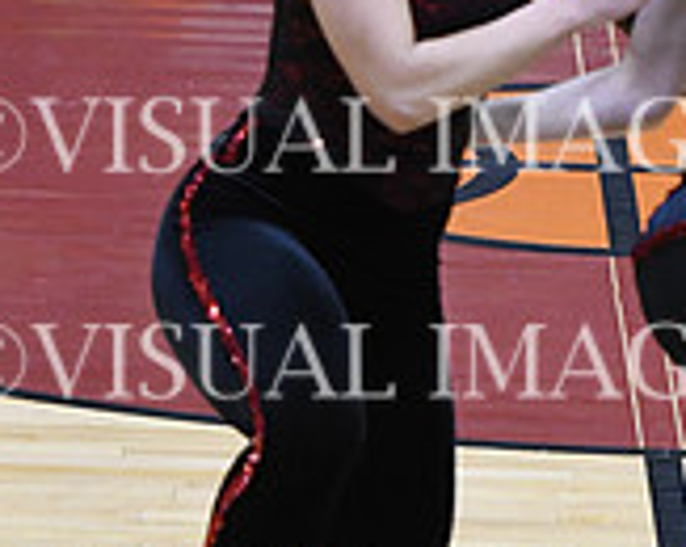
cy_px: 248
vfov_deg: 2.6
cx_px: 760
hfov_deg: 3.2
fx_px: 12208
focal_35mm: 602
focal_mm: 120
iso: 3200
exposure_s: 1/400
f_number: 2.8
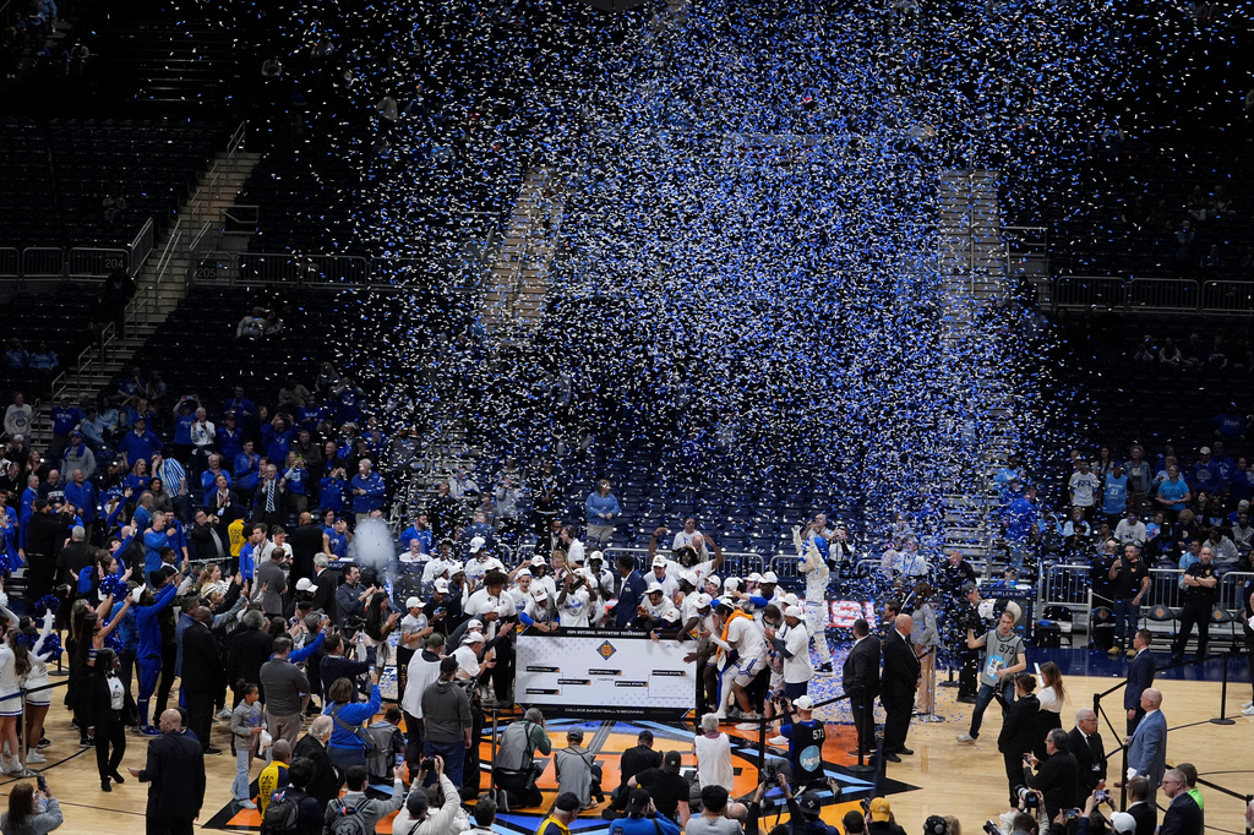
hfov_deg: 28.9
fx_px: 2437
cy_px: 418
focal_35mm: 70
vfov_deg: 19.4
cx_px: 627
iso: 4000
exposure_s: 1/2000
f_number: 2.8
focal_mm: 70
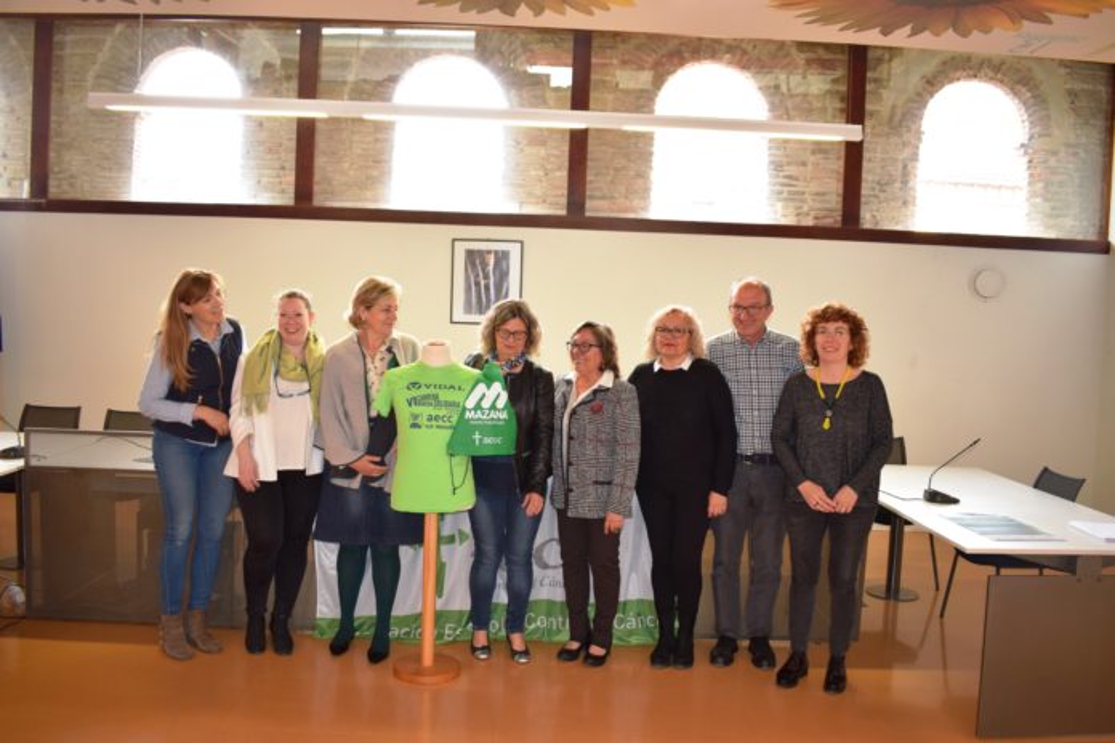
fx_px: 929
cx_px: 558
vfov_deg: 43.6
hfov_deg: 61.9
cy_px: 372
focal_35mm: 30
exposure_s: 1/80
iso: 800
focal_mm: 20
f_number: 4.5
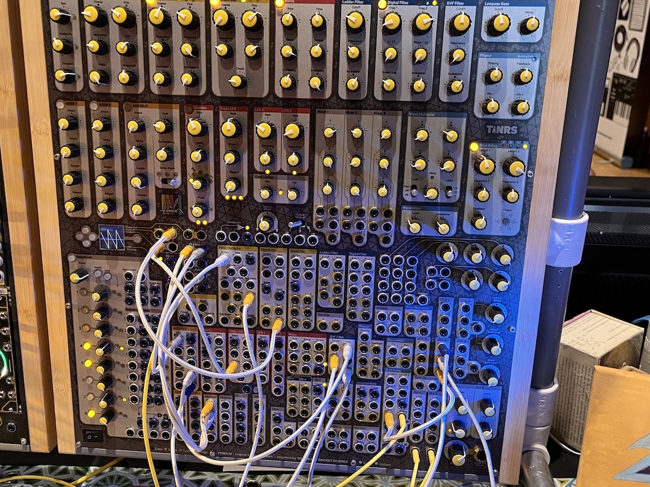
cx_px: 318
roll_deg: +0.2
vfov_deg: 41.7
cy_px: 275
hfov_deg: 54.0
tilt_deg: -24.4
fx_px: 638
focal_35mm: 34
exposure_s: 1/60
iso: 250
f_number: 1.6
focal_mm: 5.1
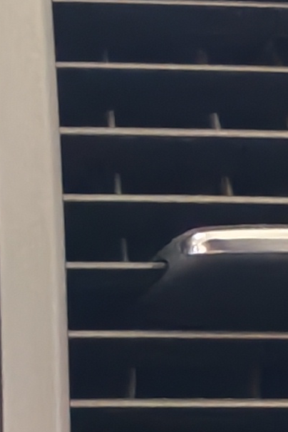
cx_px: -626
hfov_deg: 5.6
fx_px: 2700
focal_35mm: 225
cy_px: 732
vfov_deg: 8.8
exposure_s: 1/33
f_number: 1.9
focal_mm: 6.12
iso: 2000
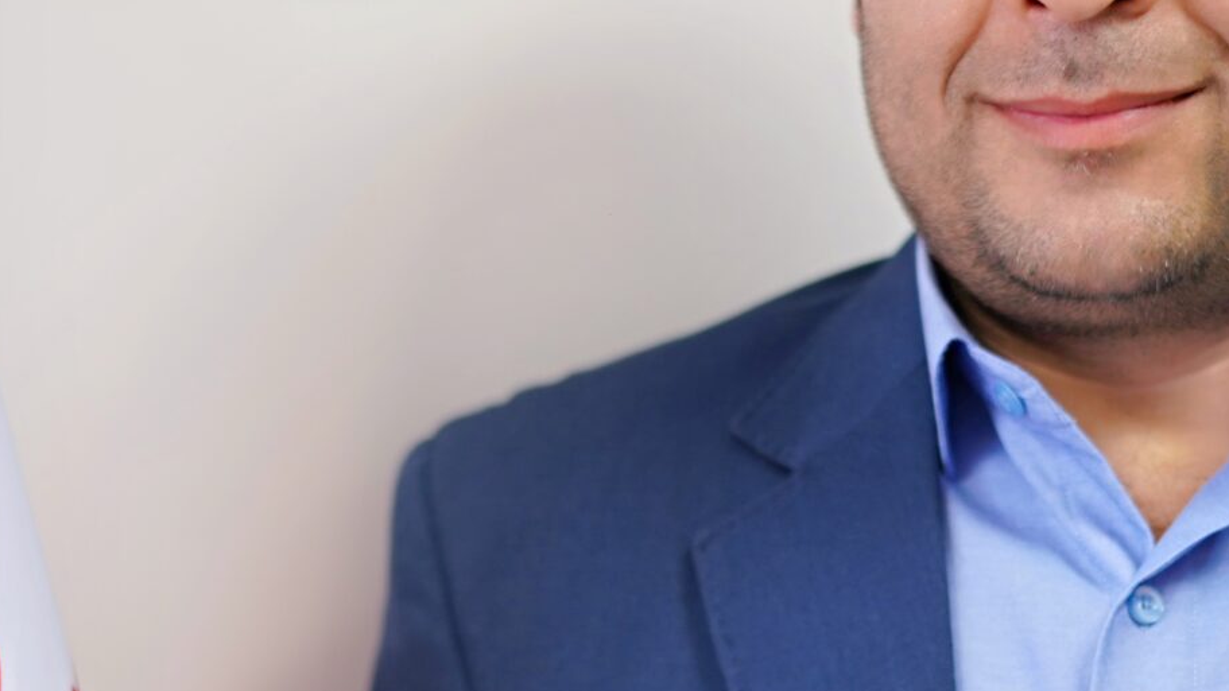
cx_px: 482
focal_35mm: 147
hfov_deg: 14.6
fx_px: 4790
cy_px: 255
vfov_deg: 8.3
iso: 250
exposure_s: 1/80
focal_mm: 50
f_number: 1.4
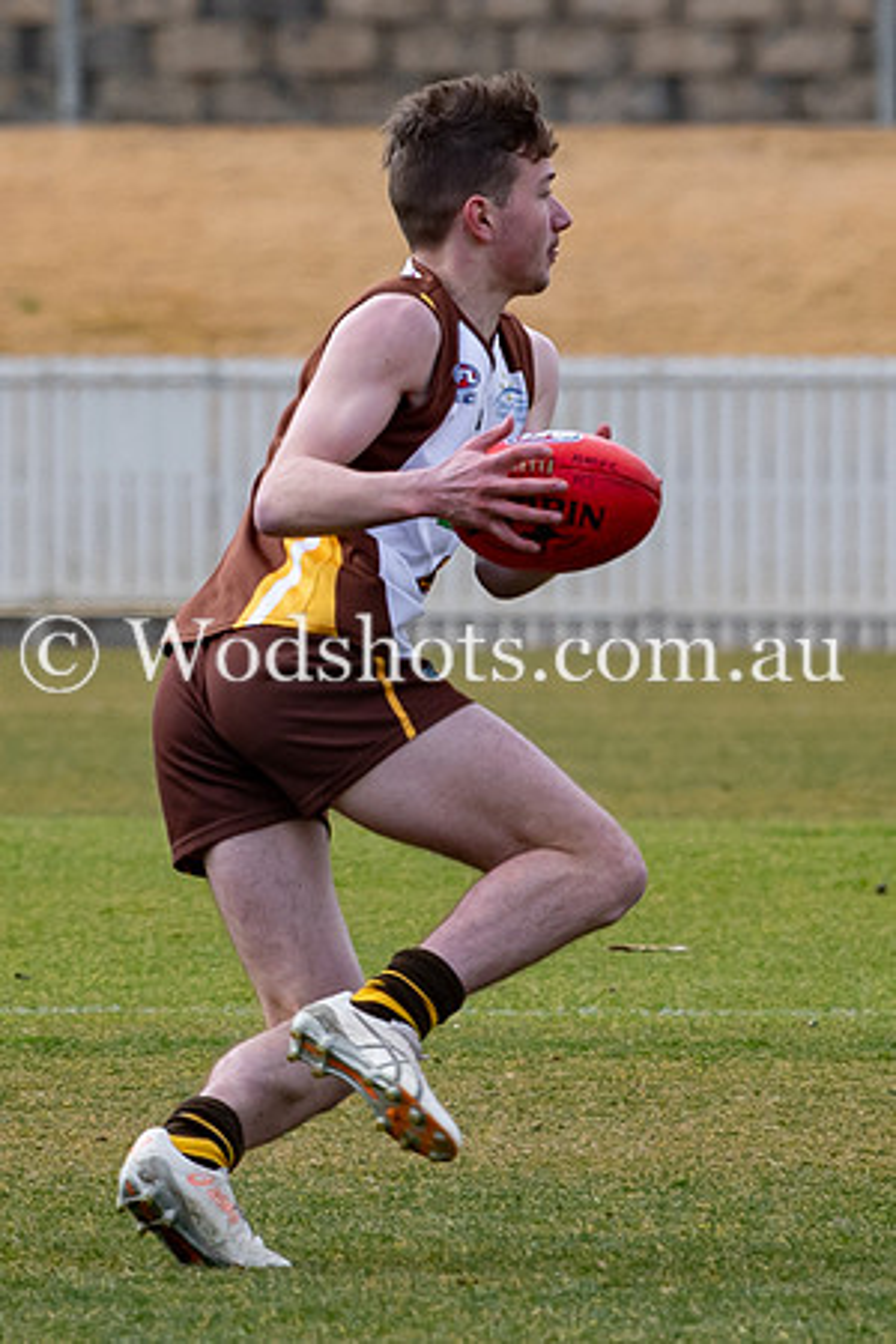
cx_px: 129
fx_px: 39414
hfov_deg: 1.3
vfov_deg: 2.0
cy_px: 498
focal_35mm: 1056
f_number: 4
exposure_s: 1/1000
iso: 220
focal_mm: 185
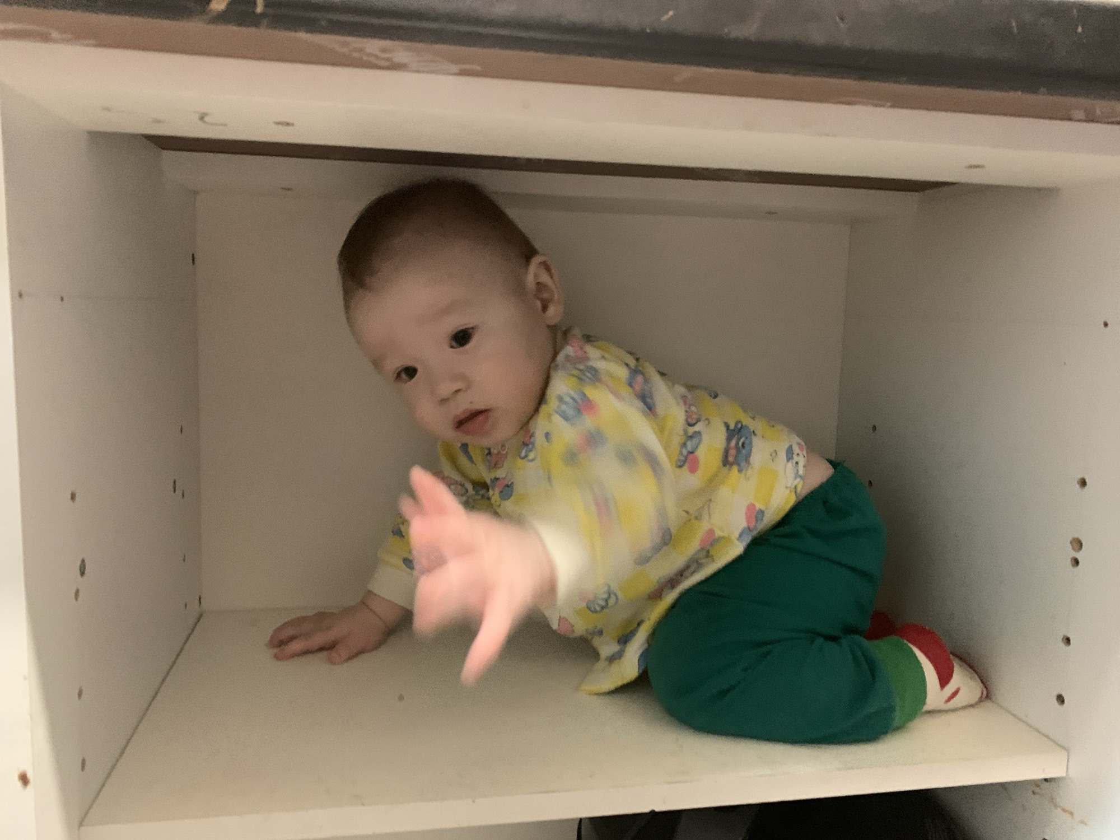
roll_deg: -0.8
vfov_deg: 53.1
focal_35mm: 26
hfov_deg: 67.3
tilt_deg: -7.6
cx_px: 560
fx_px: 841
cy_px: 420
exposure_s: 1/17
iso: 640
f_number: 1.8
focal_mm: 4.25
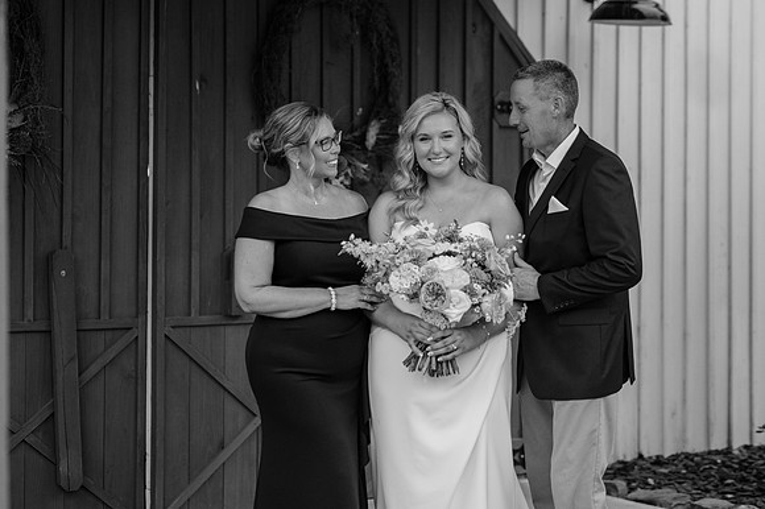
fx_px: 1593
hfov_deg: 27.0
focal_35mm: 75
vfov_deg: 18.2
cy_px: 254
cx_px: 382
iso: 1000
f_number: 1.8
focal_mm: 50
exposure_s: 1/4000
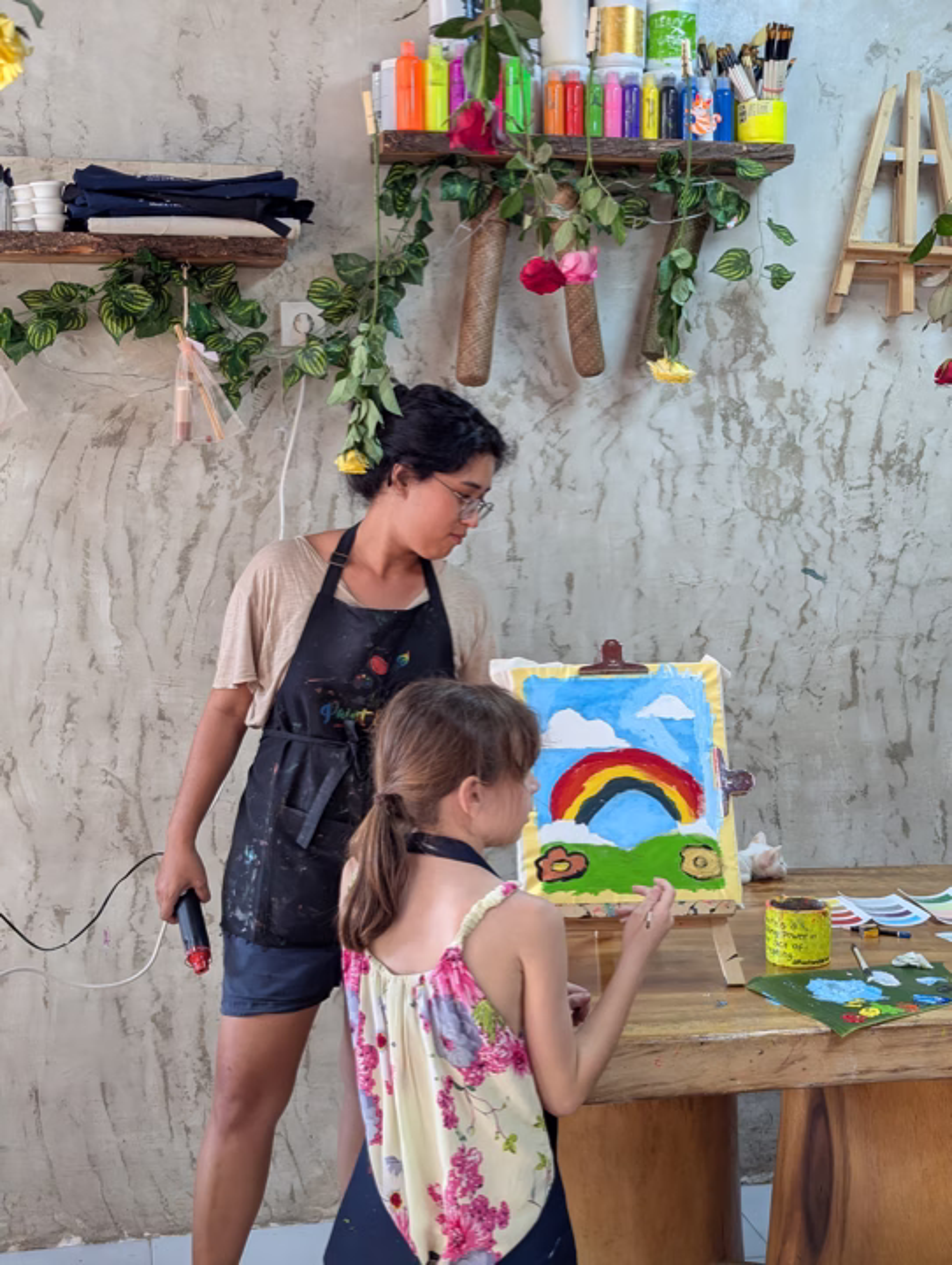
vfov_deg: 39.6
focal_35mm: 48
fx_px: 1756
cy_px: 632
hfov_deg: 30.3
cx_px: 476
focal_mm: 6.81
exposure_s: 1/134
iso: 153
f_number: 1.85
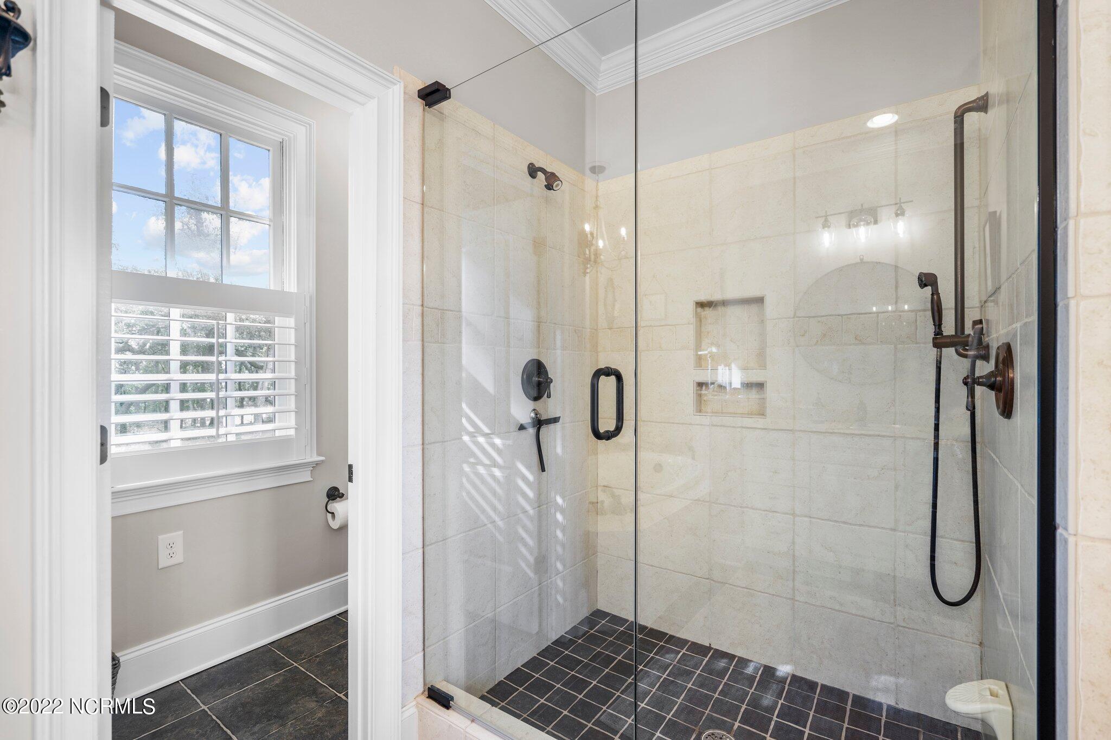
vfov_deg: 73.7
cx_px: 556
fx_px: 494
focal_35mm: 16
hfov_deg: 96.7
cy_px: 370
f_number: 4
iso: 100
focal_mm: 16
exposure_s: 1/8
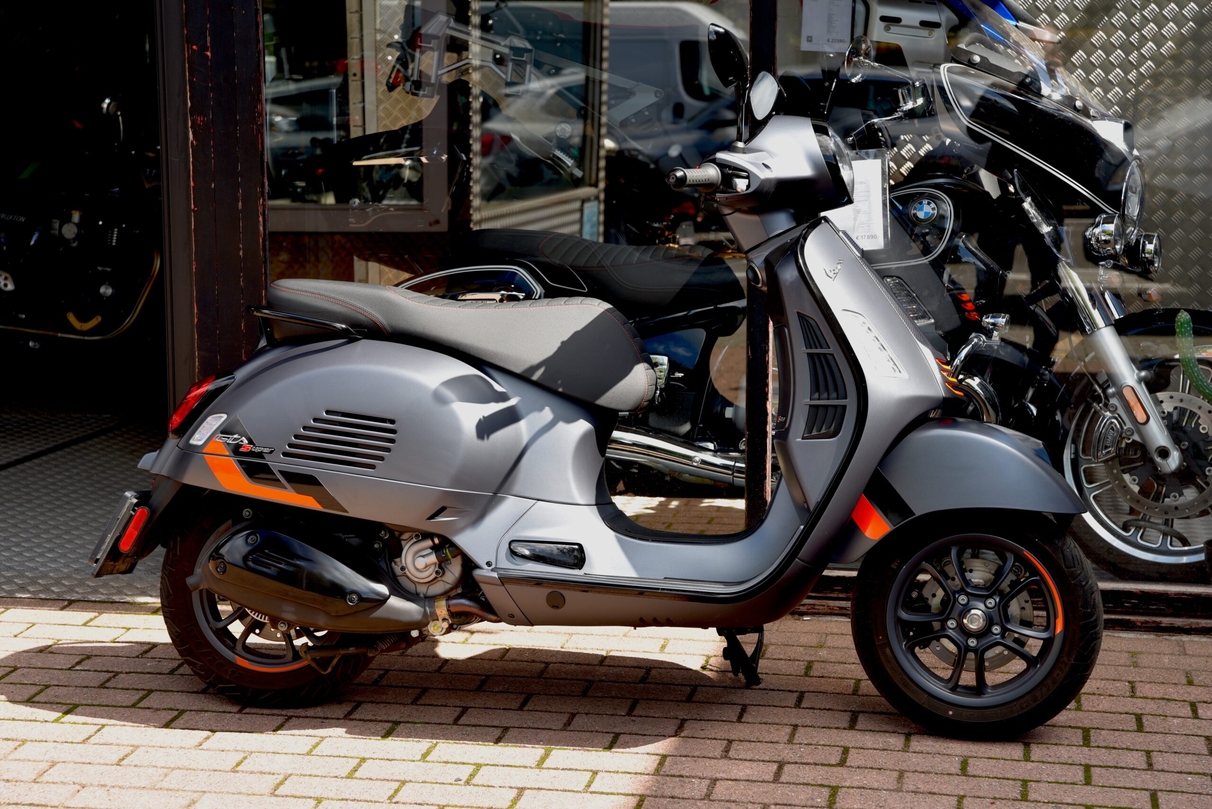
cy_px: 404
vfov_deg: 19.5
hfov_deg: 28.8
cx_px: 606
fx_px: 2357
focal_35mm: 70
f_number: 5.6
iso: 100
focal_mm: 70
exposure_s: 1/125
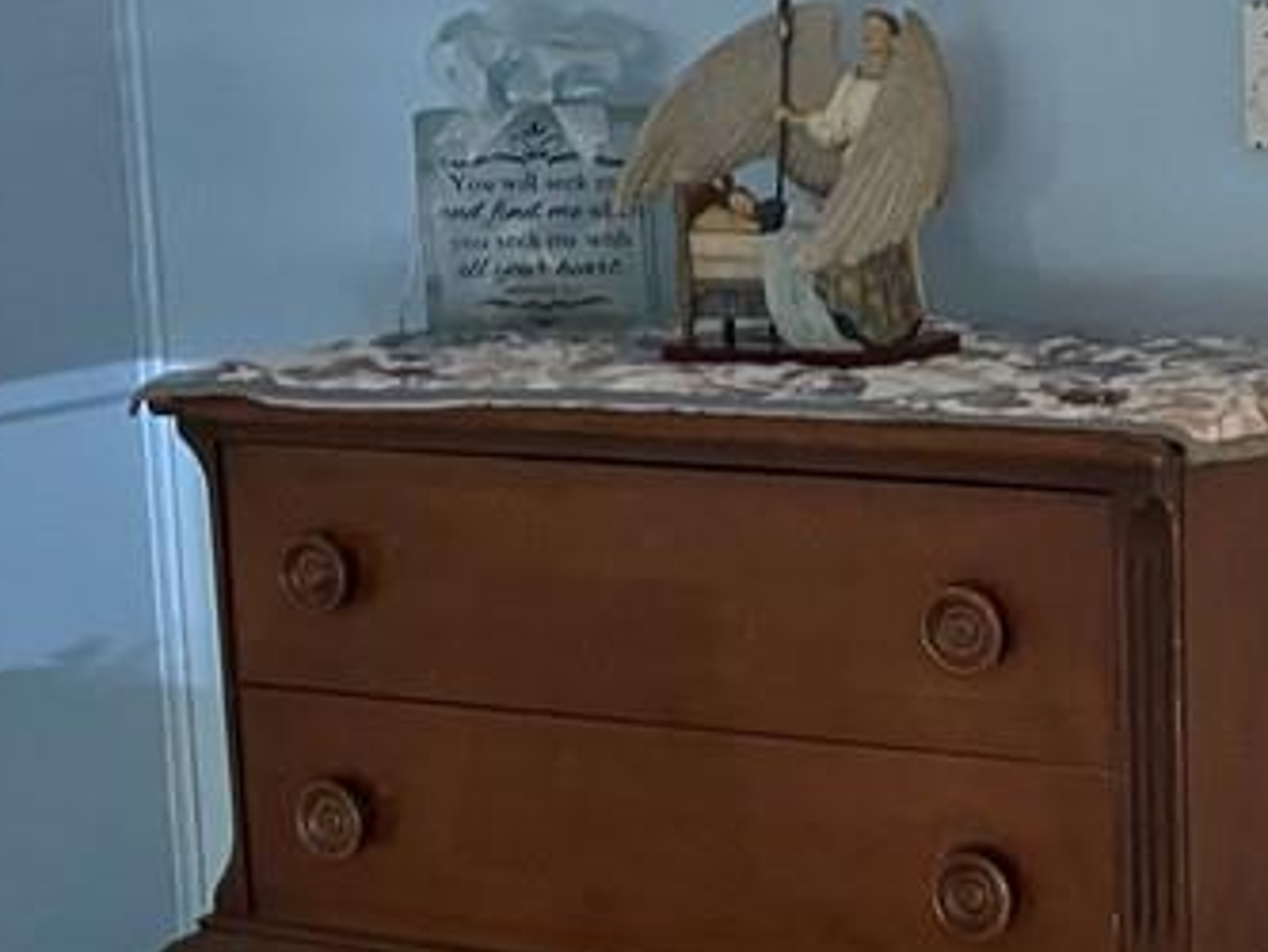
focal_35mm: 80
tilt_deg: -9.5
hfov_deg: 23.5
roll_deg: +0.7
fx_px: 2931
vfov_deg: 18.4
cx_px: 1222
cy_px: 548
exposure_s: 1/60
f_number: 1.6
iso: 500
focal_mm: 5.1
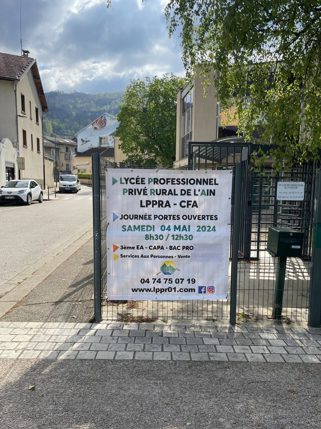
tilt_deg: -7.0
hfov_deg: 49.6
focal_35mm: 28
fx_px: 346
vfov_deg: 63.4
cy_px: 228
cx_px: 177
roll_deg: -0.7
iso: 32
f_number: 1.6
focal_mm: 5.1
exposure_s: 1/2165
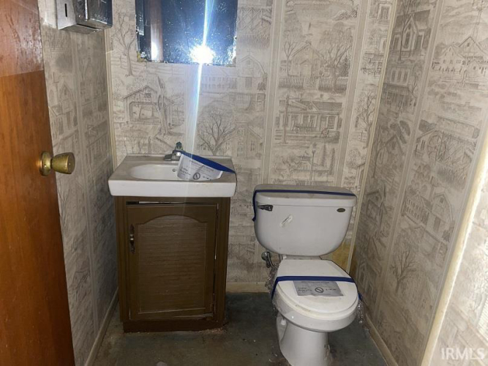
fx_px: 366
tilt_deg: -18.5
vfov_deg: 53.0
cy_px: 183
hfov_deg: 67.3
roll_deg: -4.2
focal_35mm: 26
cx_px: 244
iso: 40
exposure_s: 1/4
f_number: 1.6
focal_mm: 4.2
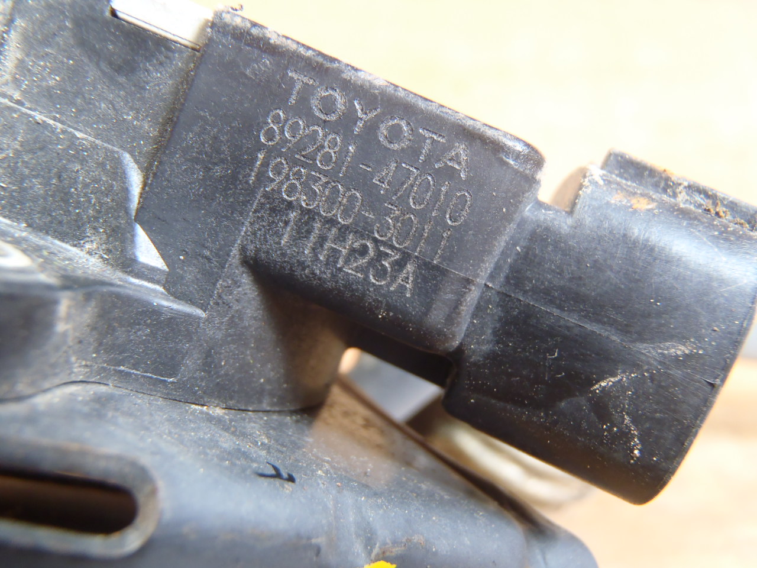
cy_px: 284
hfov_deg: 50.1
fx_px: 809
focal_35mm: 37
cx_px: 378
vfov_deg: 38.7
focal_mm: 6.64
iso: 200
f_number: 4.7
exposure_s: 1/5
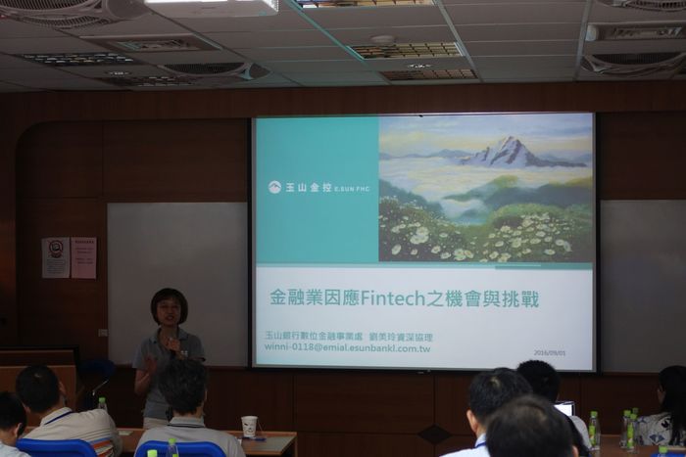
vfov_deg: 19.5
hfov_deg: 28.8
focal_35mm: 70
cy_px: 228
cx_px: 343
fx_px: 1334
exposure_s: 1/80
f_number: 2.8
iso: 500
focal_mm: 25.7
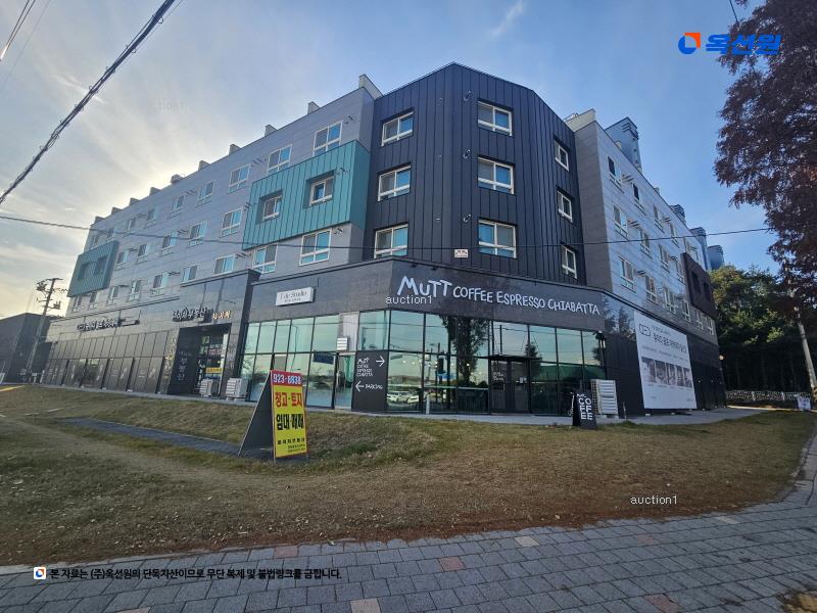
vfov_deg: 89.9
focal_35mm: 13
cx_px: 408
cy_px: 306
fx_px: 307
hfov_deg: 106.2
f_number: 2.2
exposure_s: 1/1228
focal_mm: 2.2
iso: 50
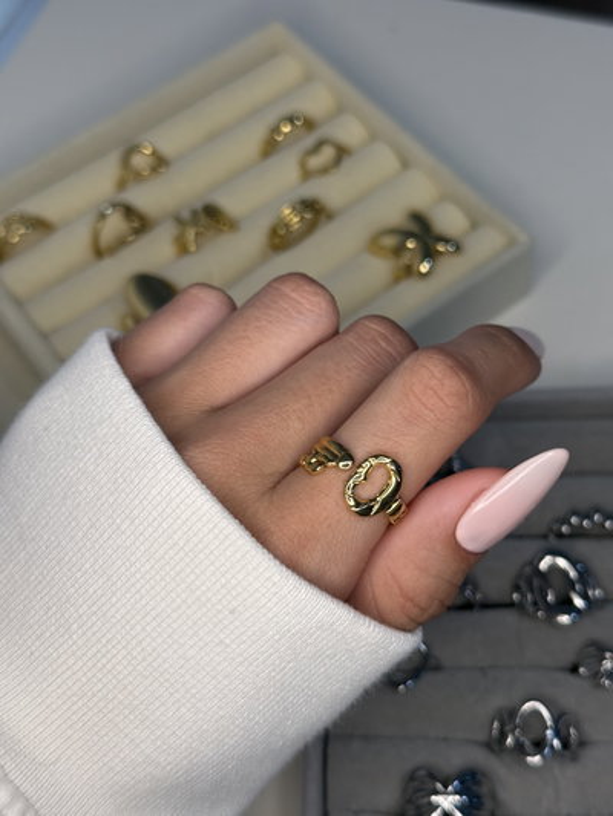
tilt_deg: -57.6
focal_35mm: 48
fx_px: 1133
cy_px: 408
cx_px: 306
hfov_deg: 30.3
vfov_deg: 39.6
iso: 80
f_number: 1.78
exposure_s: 1/118
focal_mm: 6.76
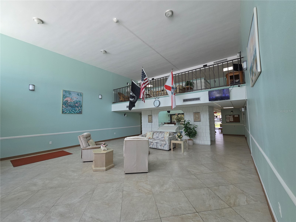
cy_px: 111
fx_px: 111
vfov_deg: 89.9
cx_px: 148
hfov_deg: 106.2
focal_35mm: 13
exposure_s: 1/123
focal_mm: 2.2
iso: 50
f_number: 2.2
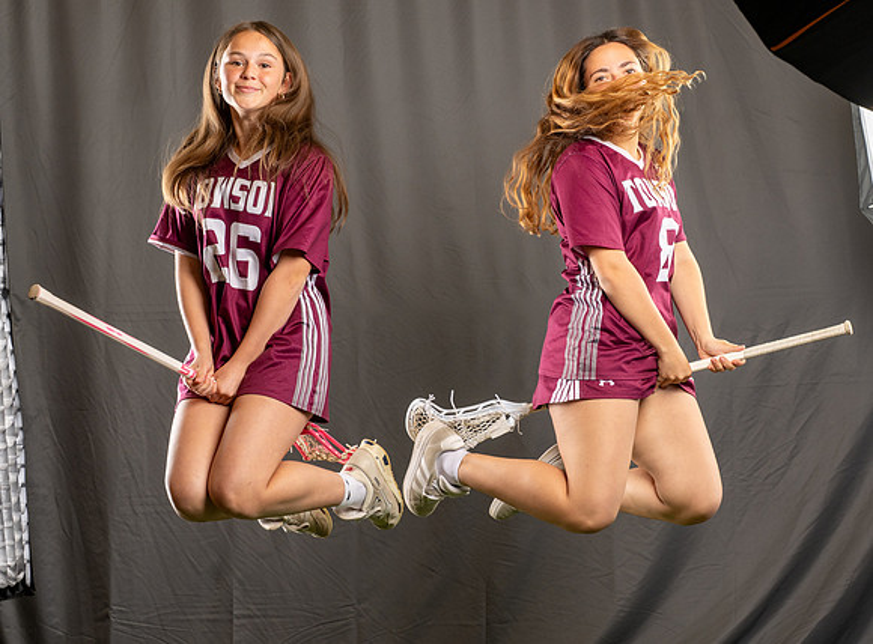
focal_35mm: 101
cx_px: 478
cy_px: 370
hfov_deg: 19.6
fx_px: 2530
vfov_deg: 14.5
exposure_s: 1/200
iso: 250
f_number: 5
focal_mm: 70
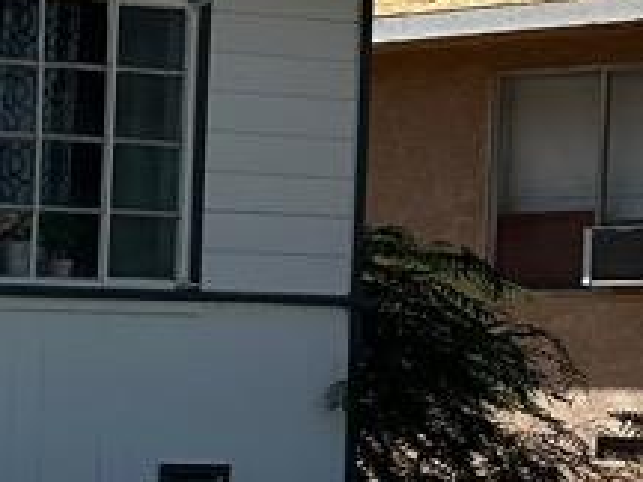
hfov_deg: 8.8
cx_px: -1533
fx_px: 3102
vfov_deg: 8.9
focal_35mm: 167
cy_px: 442
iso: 80
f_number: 1.78
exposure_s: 1/5263
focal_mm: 6.86
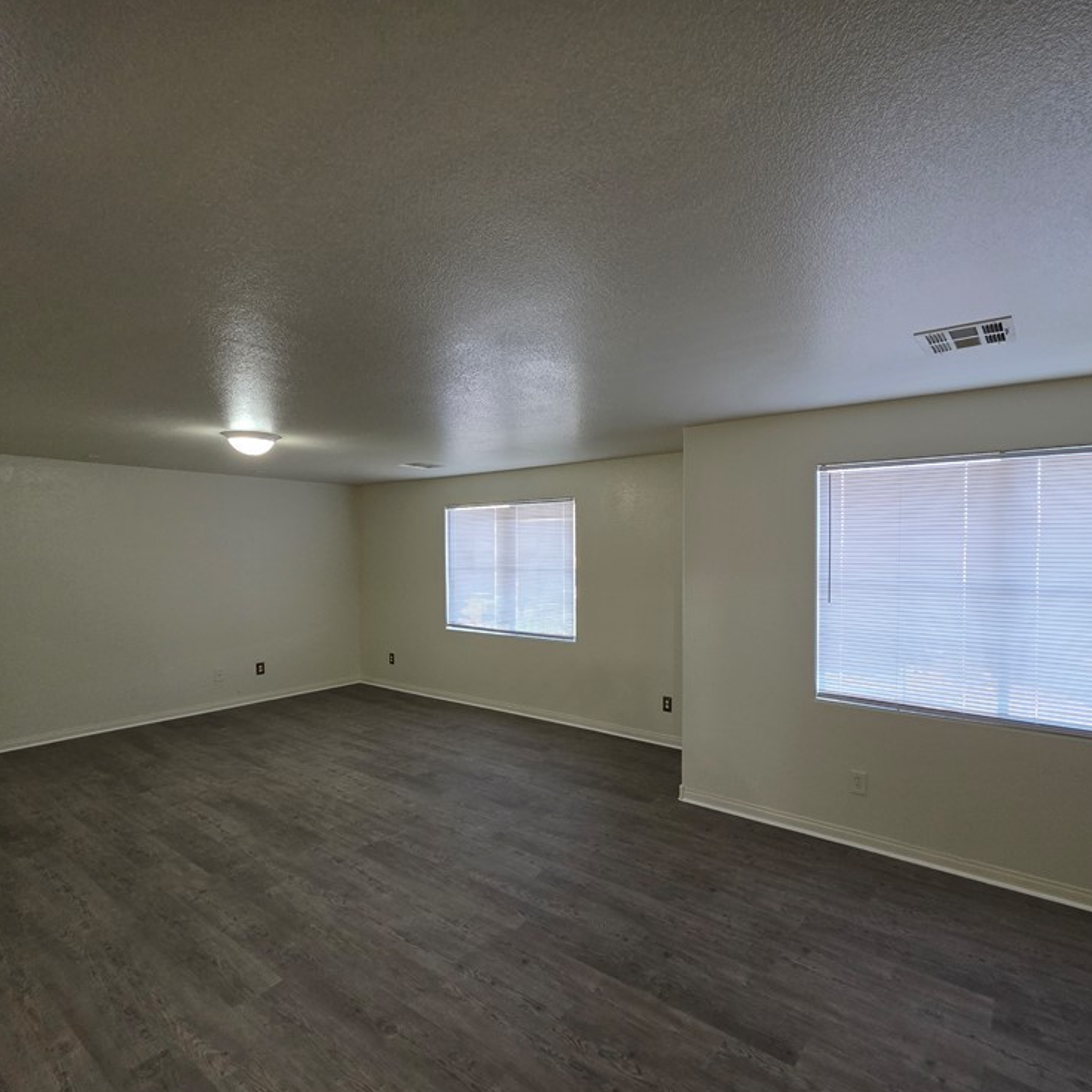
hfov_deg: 87.0
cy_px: 560
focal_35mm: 16
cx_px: 611
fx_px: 571
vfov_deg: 87.4
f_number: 1.9
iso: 320
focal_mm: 2.2
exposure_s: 1/120
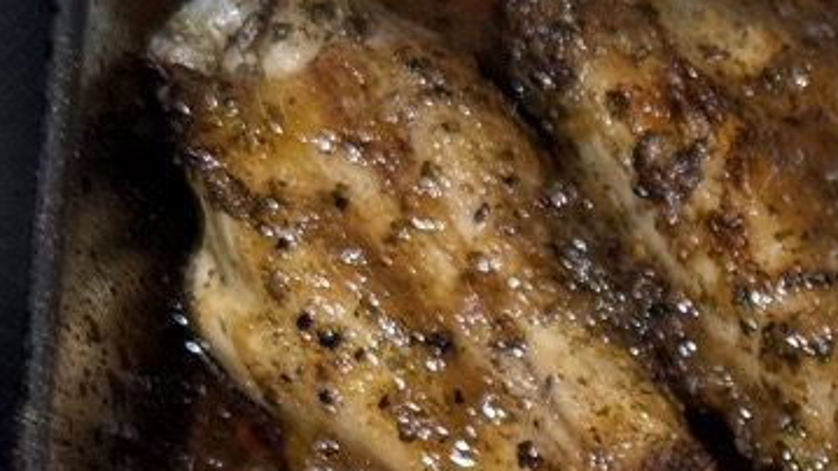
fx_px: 3889
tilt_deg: -65.9
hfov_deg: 11.6
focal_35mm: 175
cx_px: 1398
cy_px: 1042
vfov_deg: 6.7
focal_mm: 6.76
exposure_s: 1/60
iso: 100
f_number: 1.78
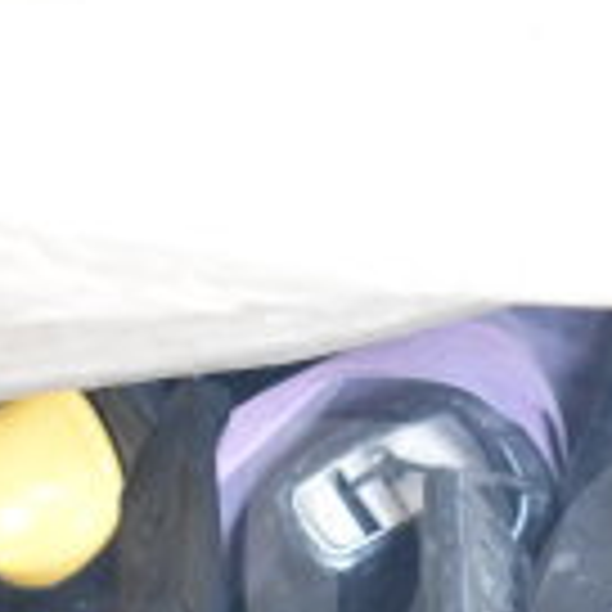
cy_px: 776
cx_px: 630
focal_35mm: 195
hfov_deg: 8.9
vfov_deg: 8.8
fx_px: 3900
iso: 8000
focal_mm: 34
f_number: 4.5
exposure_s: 1/50
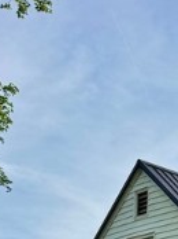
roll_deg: -1.2
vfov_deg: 16.4
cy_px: 394
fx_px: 729
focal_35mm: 106
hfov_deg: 13.2
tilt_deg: +1.8
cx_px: 266
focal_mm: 6.76
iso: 80
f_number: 1.78
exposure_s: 1/3953
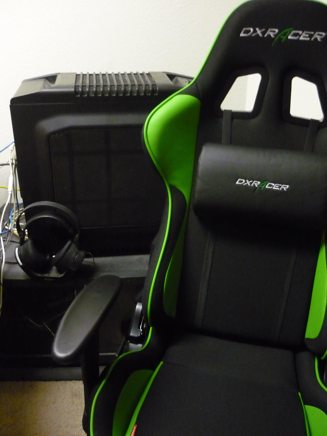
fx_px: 416
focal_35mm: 33
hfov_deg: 42.9
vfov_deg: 55.4
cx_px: 164
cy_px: 218
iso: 800
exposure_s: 1/10
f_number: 2.8
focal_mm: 5.5
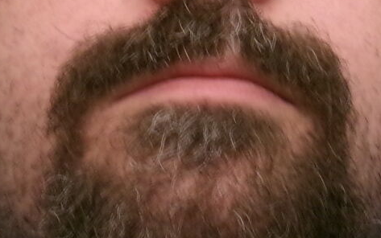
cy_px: -38
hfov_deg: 3.9
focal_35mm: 540
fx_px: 5609
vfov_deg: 2.4
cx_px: 285
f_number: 5.7
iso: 295
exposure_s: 1/20
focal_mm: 26.1
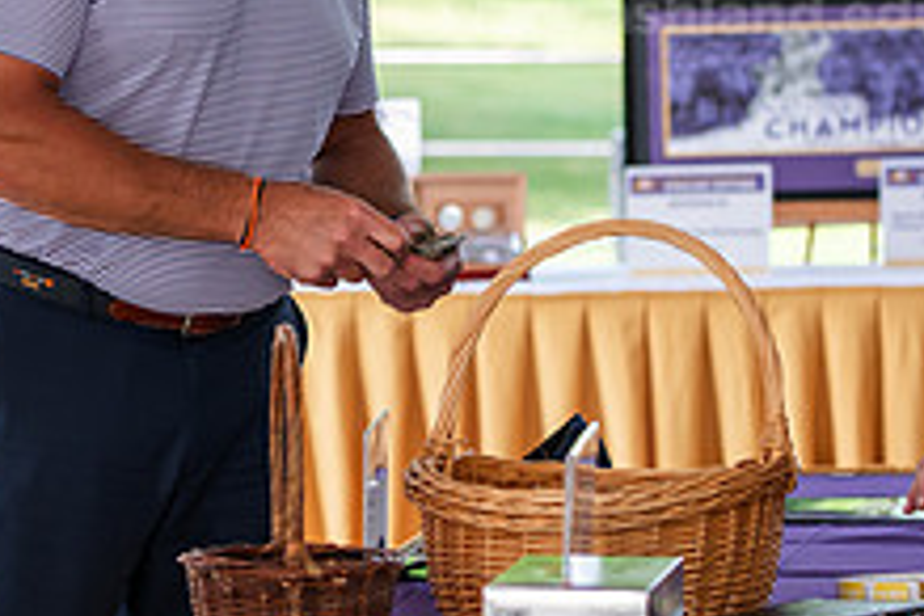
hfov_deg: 11.1
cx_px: 249
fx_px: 4748
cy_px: 103
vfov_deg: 7.4
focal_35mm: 185
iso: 250
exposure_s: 1/400
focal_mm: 70
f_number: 3.2
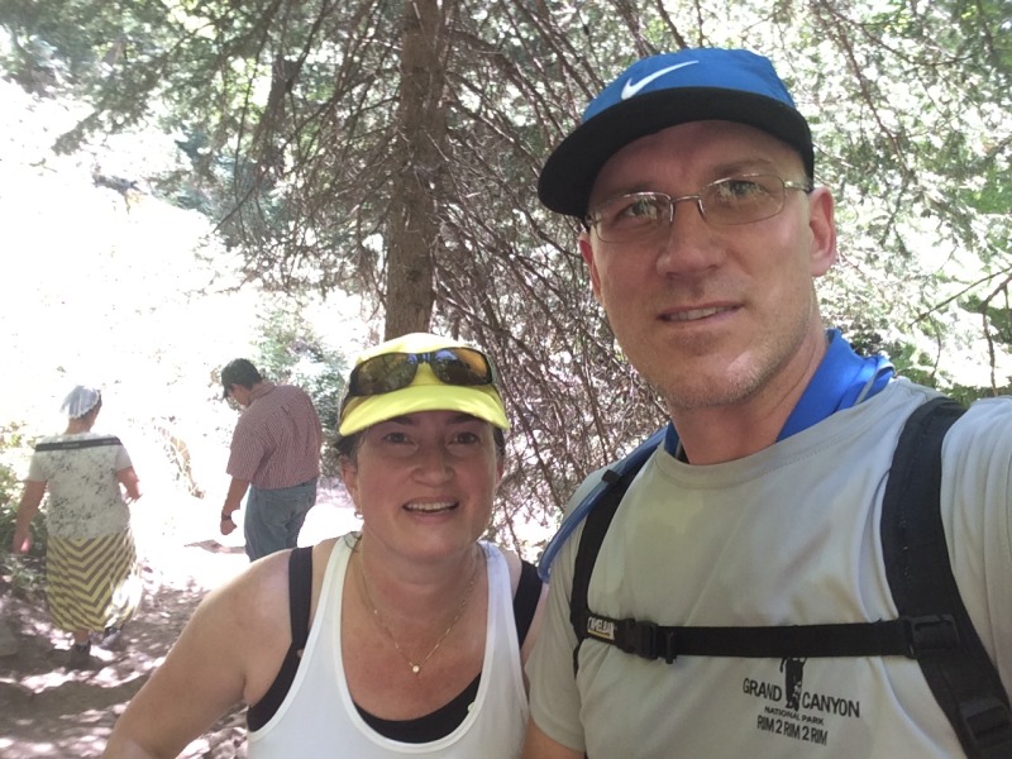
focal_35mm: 31
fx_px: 906
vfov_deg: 45.4
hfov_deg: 58.4
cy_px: 380
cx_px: 506
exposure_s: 1/60
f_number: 2.4
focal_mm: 2.15
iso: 50
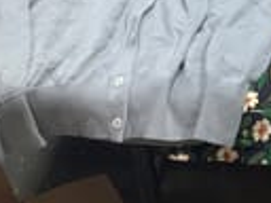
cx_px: 449
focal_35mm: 121
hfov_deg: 14.7
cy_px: -58
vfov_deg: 11.9
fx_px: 947
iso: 64
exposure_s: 1/50
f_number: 2.4
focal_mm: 3.3
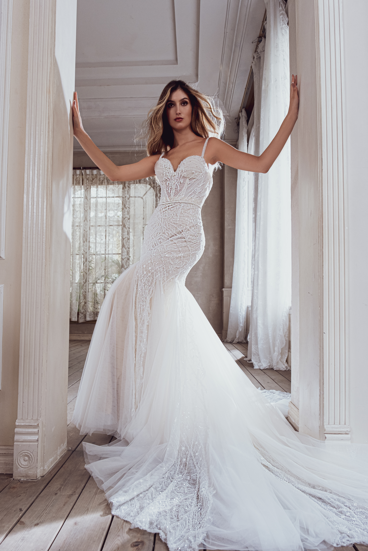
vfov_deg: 73.7
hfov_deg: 53.1
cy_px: 276
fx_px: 368
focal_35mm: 24
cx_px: 184
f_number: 4.5
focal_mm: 16
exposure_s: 1/160
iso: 500
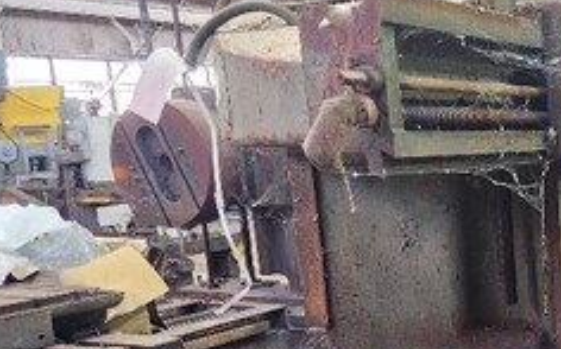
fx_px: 947
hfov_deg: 28.8
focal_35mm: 62
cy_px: 347
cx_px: 663
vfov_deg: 20.3
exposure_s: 1/120
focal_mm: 5.4
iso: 500
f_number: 1.8
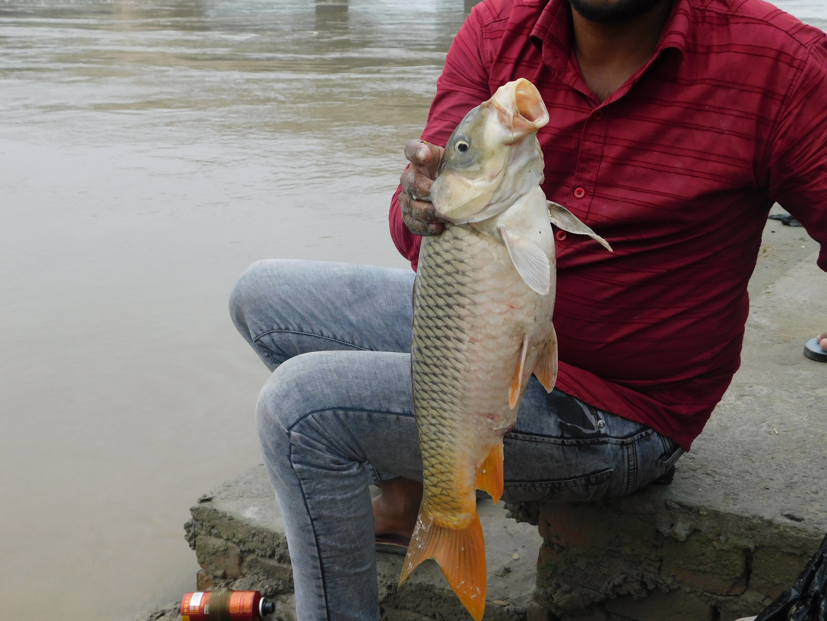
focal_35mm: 45
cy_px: 310
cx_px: 414
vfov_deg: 32.2
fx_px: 1075
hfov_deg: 42.1
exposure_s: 1/320
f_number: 3.7
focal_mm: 8
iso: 125
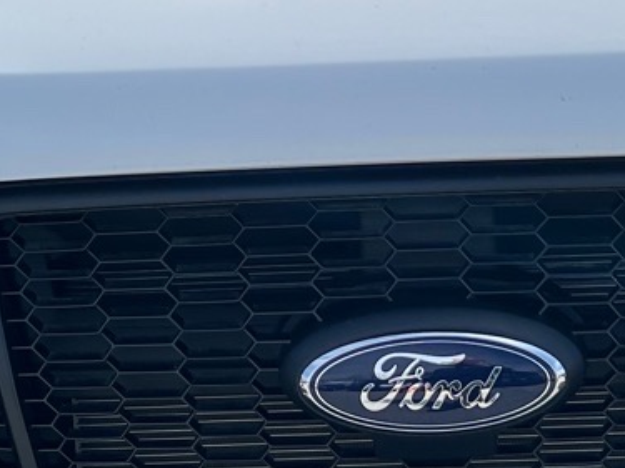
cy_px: 63
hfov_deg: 17.7
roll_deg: -1.6
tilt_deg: -11.2
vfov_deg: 13.2
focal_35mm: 111
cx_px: 345
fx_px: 2003
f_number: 1.5
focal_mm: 5.7
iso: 50
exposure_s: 1/4115
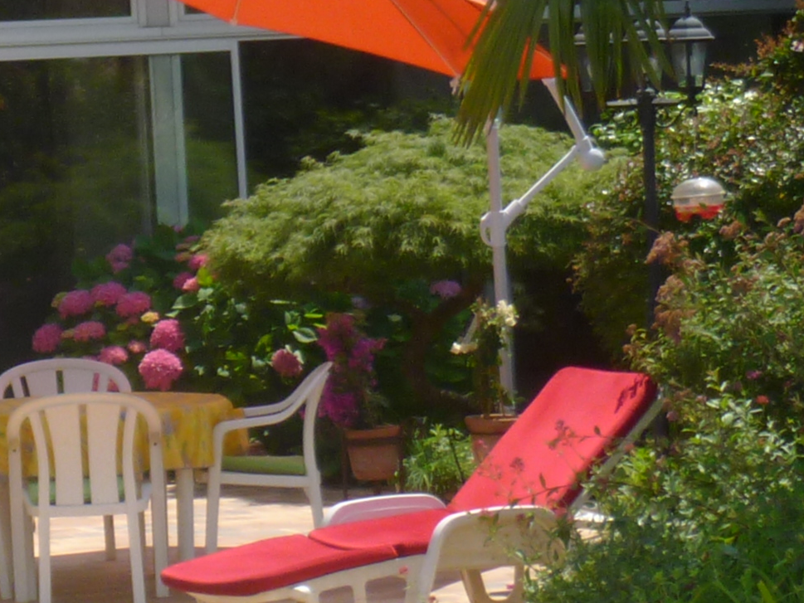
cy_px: 2
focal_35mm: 195
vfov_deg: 7.6
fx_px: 4530
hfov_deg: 10.0
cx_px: -135
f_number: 3.8
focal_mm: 7.4
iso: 100
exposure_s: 1/640
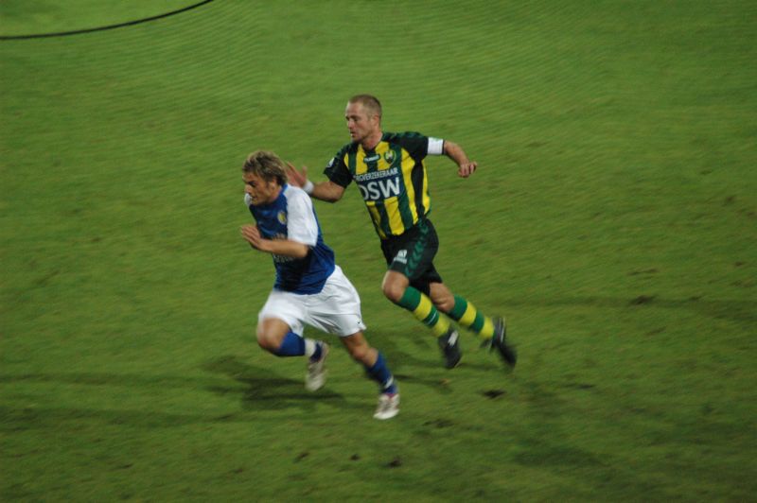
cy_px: 252
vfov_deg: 3.8
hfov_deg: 5.7
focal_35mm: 360
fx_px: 7564
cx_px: 378
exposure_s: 1/90
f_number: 5.3
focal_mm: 240
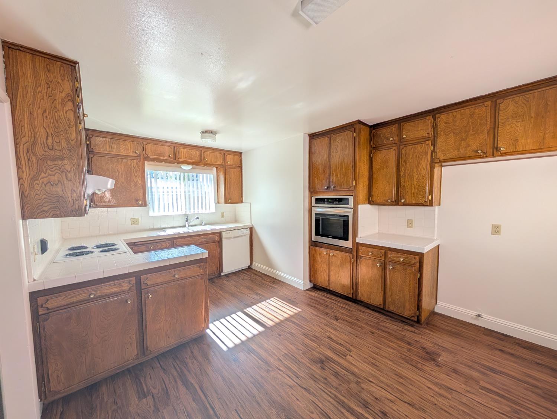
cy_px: 210
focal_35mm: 12
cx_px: 278
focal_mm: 2.02
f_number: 1.7
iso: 56
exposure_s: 1/244
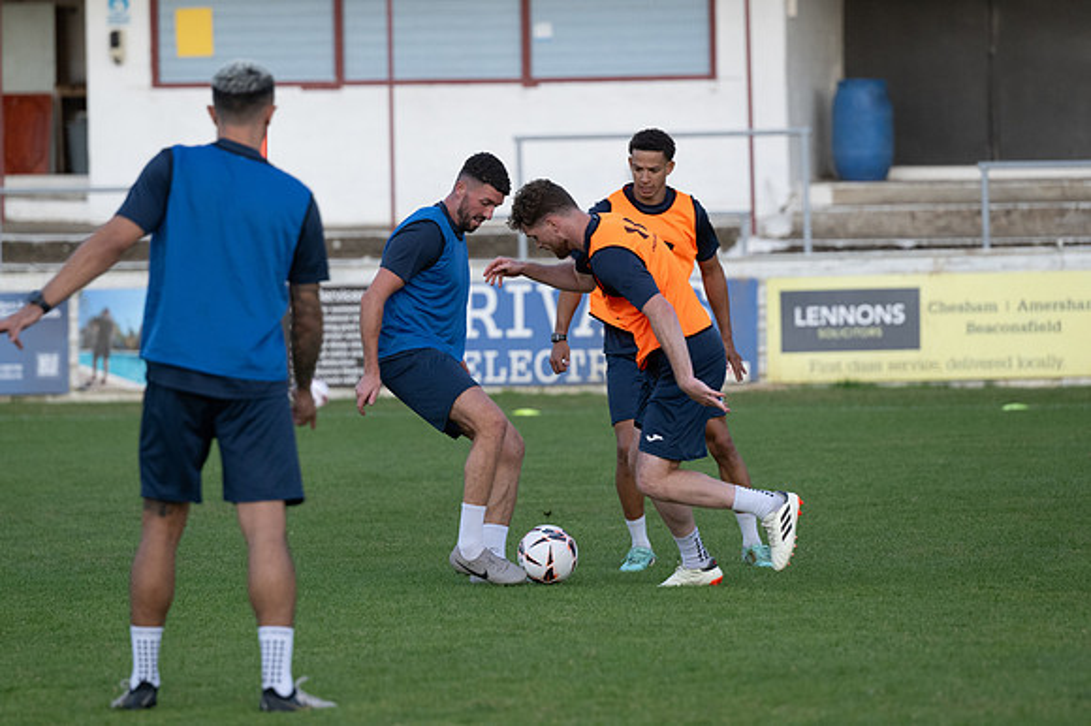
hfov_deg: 8.1
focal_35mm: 255
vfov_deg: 5.4
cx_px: 546
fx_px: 7723
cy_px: 363
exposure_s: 1/1000
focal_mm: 170
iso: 1000
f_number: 3.2
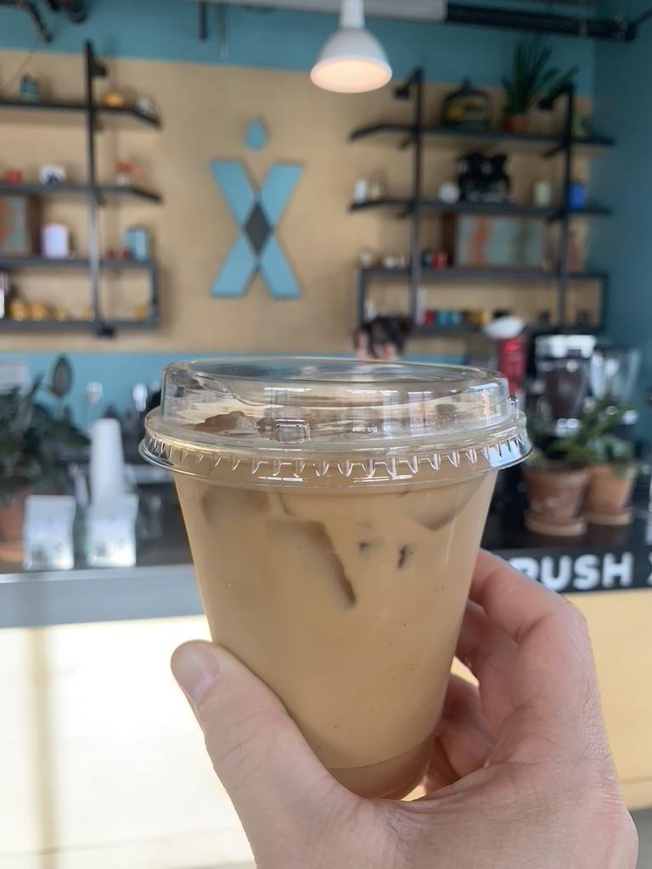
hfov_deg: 53.1
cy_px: 434
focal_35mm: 26
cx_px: 326
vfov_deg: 67.3
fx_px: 653
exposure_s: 1/122
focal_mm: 4.25
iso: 40
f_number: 1.8
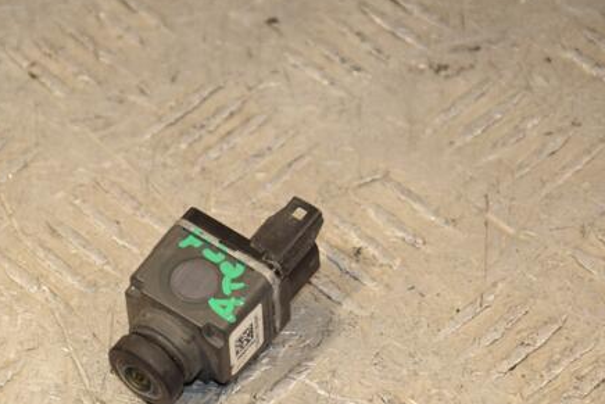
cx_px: 222
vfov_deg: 6.3
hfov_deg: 9.5
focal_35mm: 217
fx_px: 3643
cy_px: 260
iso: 800
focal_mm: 105
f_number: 7.1
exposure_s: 1/200
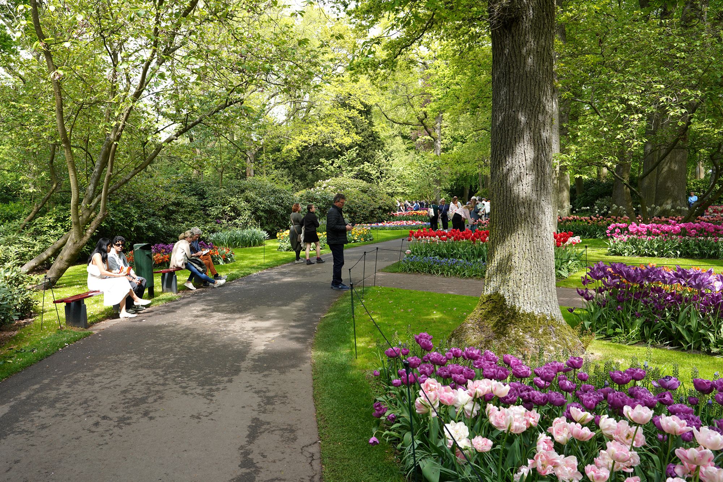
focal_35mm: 24
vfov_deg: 53.1
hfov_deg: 73.7
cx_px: 362
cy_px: 241
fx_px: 482
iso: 100
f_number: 5
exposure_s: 1/100
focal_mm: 24
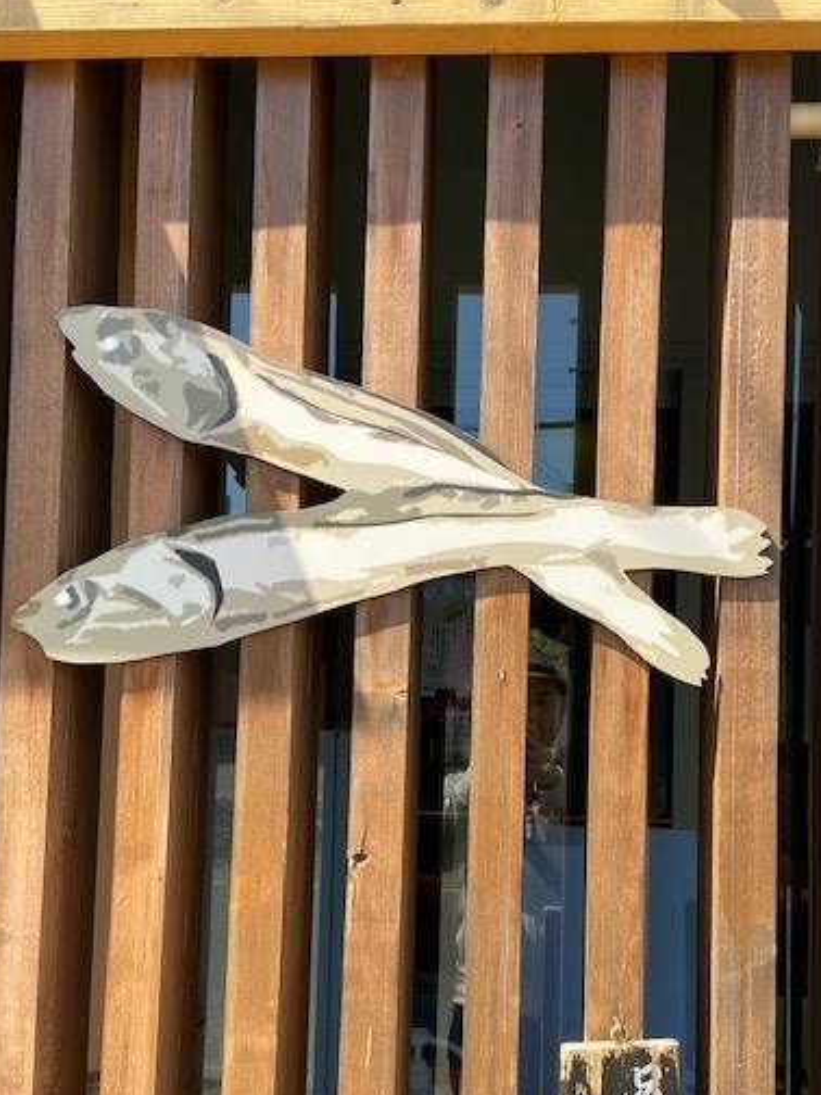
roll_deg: -0.8
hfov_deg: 42.9
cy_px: 669
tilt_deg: +2.4
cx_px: 460
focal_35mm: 33
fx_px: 1044
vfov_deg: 54.9
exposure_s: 1/519
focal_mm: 4.25
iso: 32
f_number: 1.8
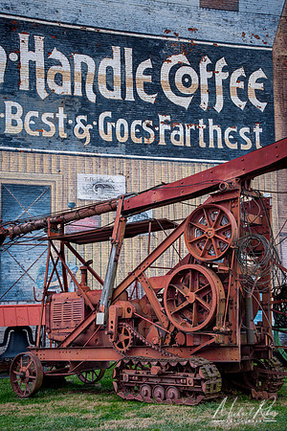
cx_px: 144
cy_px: 216
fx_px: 598
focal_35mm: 50
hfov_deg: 27.0
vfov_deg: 39.6
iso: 64
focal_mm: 50
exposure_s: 1.3
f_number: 13
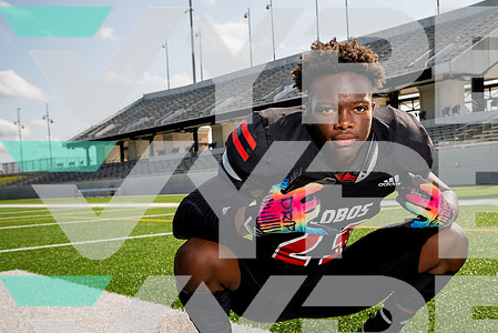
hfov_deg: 48.3
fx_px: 554
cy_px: 200
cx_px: 284
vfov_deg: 33.3
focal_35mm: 40
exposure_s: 1/250
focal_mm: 31
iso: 100
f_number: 7.1
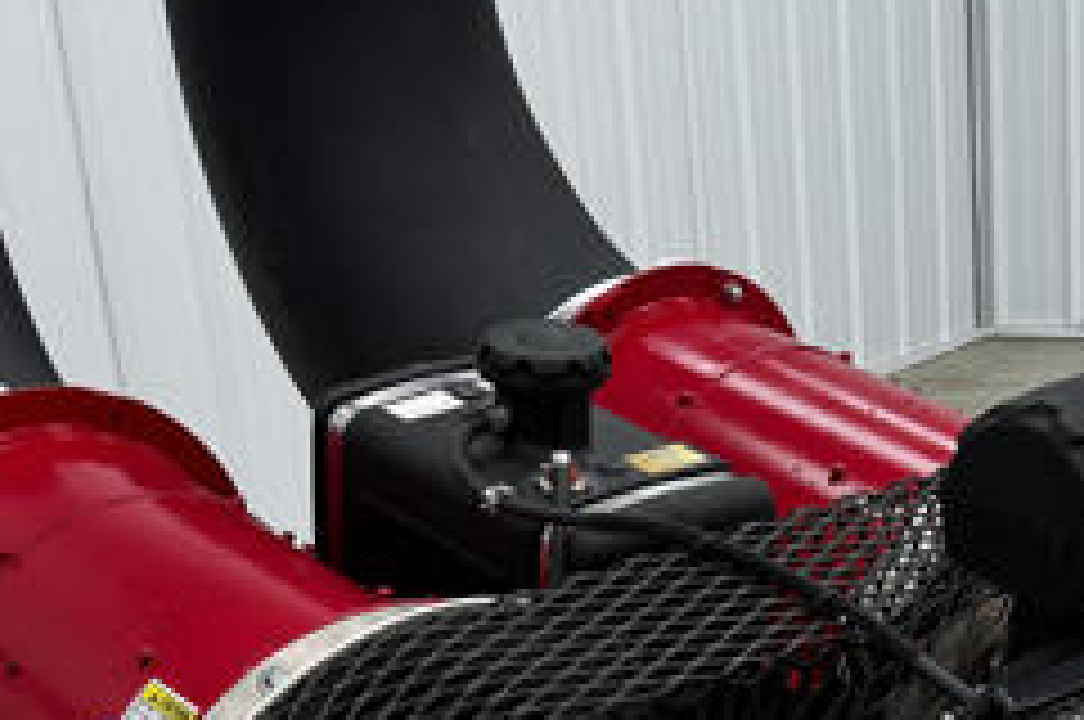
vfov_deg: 15.4
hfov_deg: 24.4
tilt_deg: -24.5
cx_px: 684
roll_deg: +4.5
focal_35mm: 83
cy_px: 1004
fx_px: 2496
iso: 80
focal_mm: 6.76
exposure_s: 1/120
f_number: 1.78
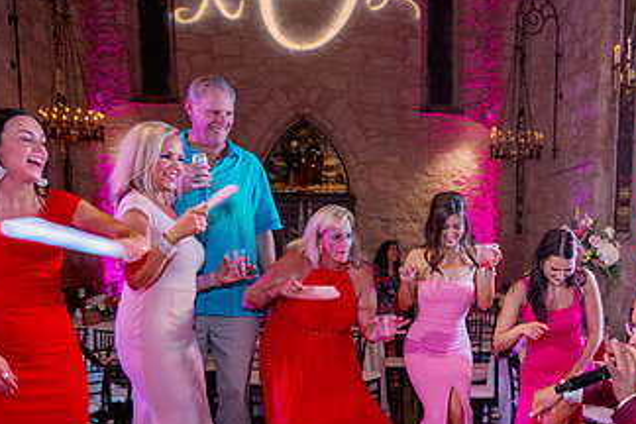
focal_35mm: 43
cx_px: 448
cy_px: 358
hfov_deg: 44.4
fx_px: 760
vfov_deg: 30.2
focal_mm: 24
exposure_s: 1/60
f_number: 3.5
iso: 1250
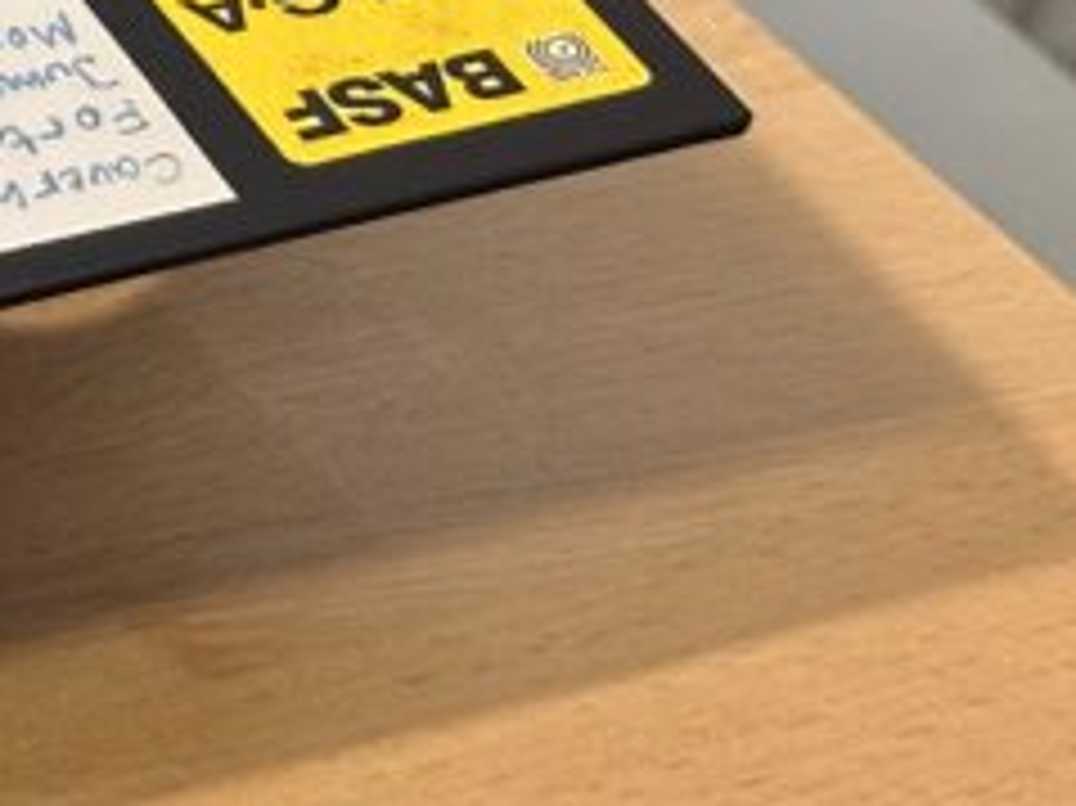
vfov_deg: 6.9
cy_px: -847
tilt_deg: -27.1
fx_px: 6400
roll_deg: +0.3
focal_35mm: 206
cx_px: -1085
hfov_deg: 9.0
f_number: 1.78
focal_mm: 6.86
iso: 160
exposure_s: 1/50
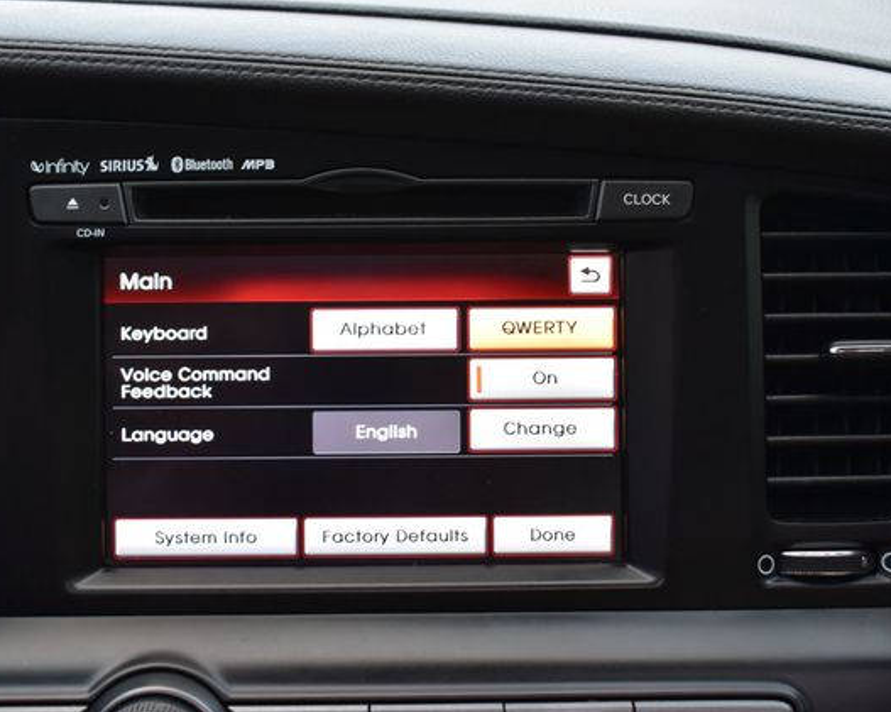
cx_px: 358
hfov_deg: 37.5
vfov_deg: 30.5
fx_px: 1306
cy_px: 357
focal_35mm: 50
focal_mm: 29
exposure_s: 1/15
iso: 450
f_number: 6.3
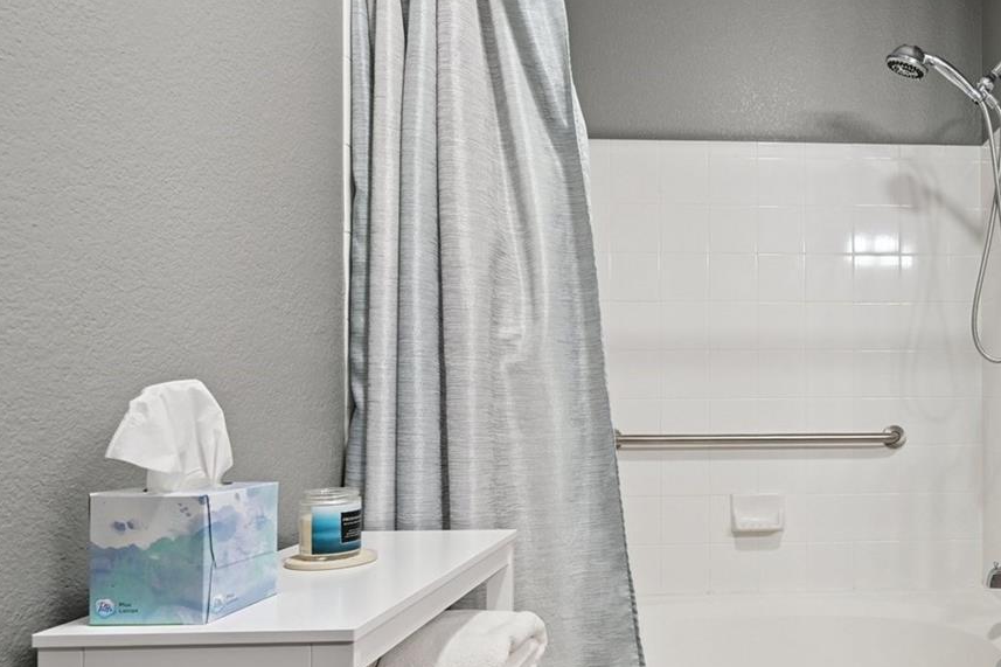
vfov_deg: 46.2
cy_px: 388
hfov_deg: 60.4
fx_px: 778
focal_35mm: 28
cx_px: 797
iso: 400
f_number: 10
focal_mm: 15
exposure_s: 1/5
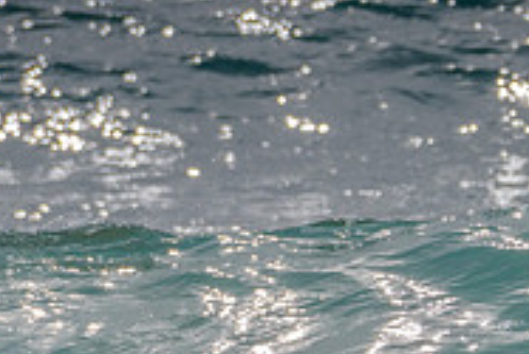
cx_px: 404
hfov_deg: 1.1
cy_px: 311
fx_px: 27999
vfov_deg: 0.7
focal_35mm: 1904
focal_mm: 500
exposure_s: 1/2000
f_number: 8
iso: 64
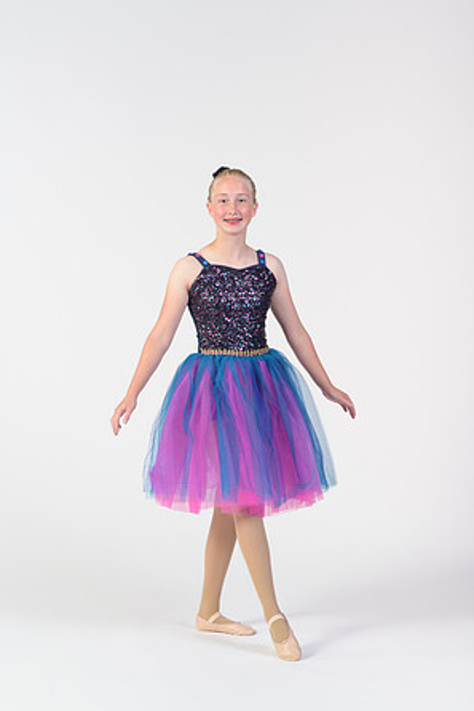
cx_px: 238
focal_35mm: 87
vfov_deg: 23.4
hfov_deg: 15.7
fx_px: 1717
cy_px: 353
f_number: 6.3
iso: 400
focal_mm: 86
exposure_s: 1/160
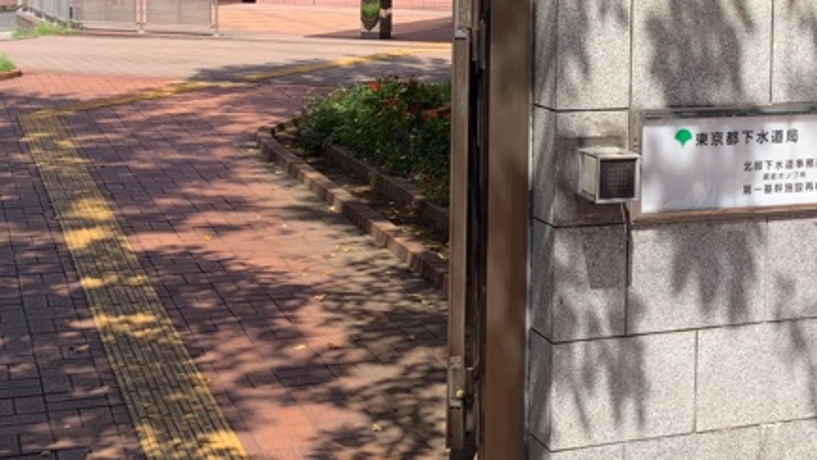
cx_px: 559
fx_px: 1452
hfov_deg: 31.1
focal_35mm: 67
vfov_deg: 17.8
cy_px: 79
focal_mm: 4.25
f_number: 1.8
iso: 25
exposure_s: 1/1332
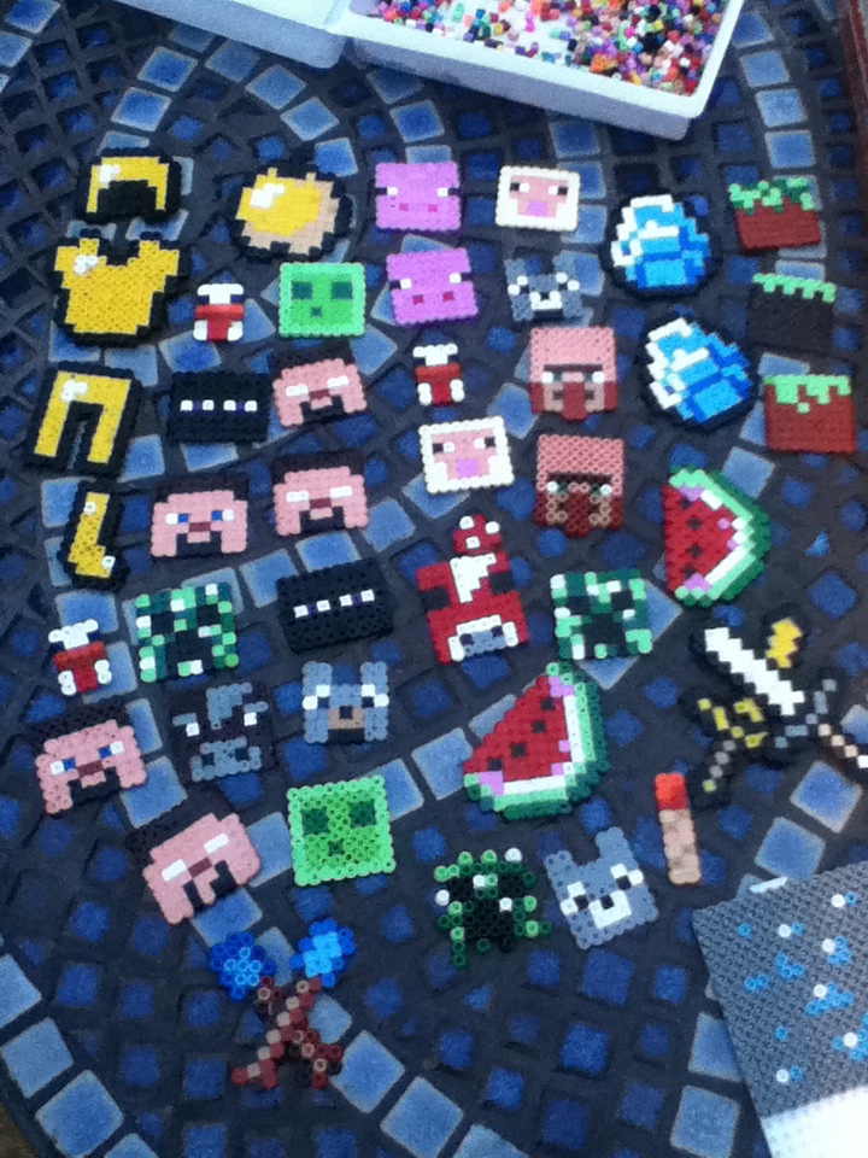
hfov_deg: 44.2
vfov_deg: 56.8
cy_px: 579
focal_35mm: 32
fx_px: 1070
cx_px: 434
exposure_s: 1/30
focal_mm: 3.85
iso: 250
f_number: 2.4
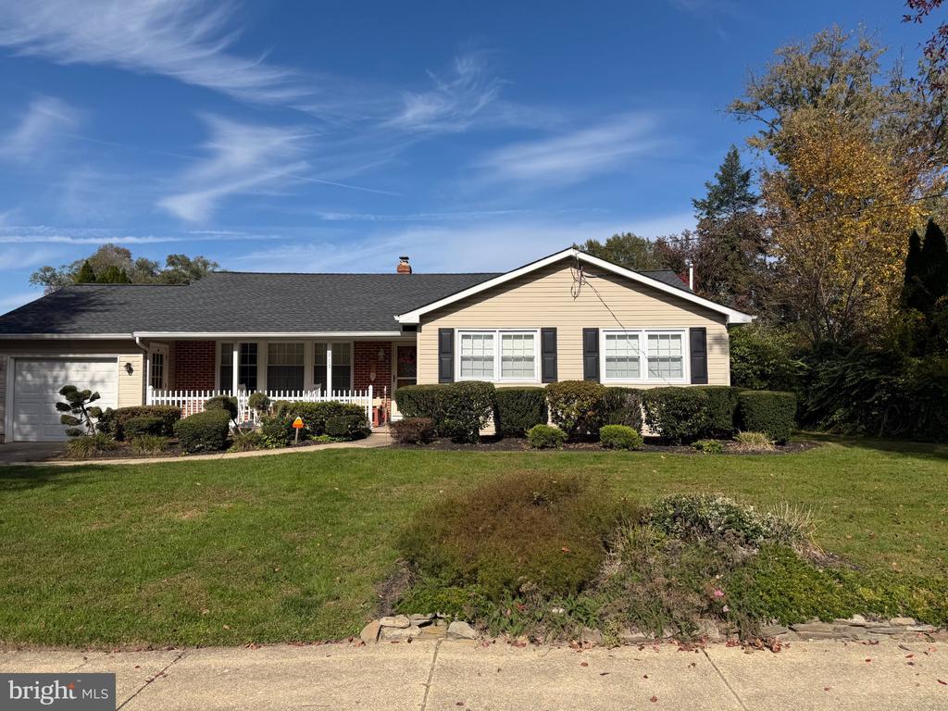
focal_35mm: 24
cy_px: 356
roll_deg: -0.3
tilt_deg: +2.5
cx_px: 474
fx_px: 657
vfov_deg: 56.8
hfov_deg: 71.6
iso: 80
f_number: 1.78
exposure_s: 1/6711
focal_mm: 6.76
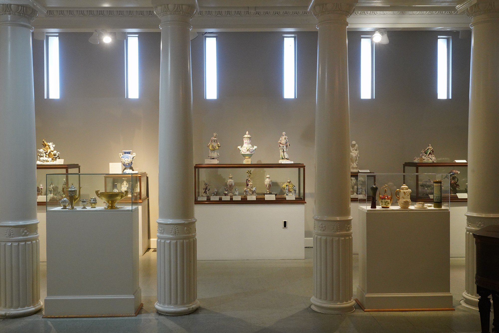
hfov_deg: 54.4
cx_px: 250
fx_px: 485
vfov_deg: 37.9
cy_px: 166
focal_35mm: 35
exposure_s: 1/80
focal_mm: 35
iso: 6400
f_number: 11
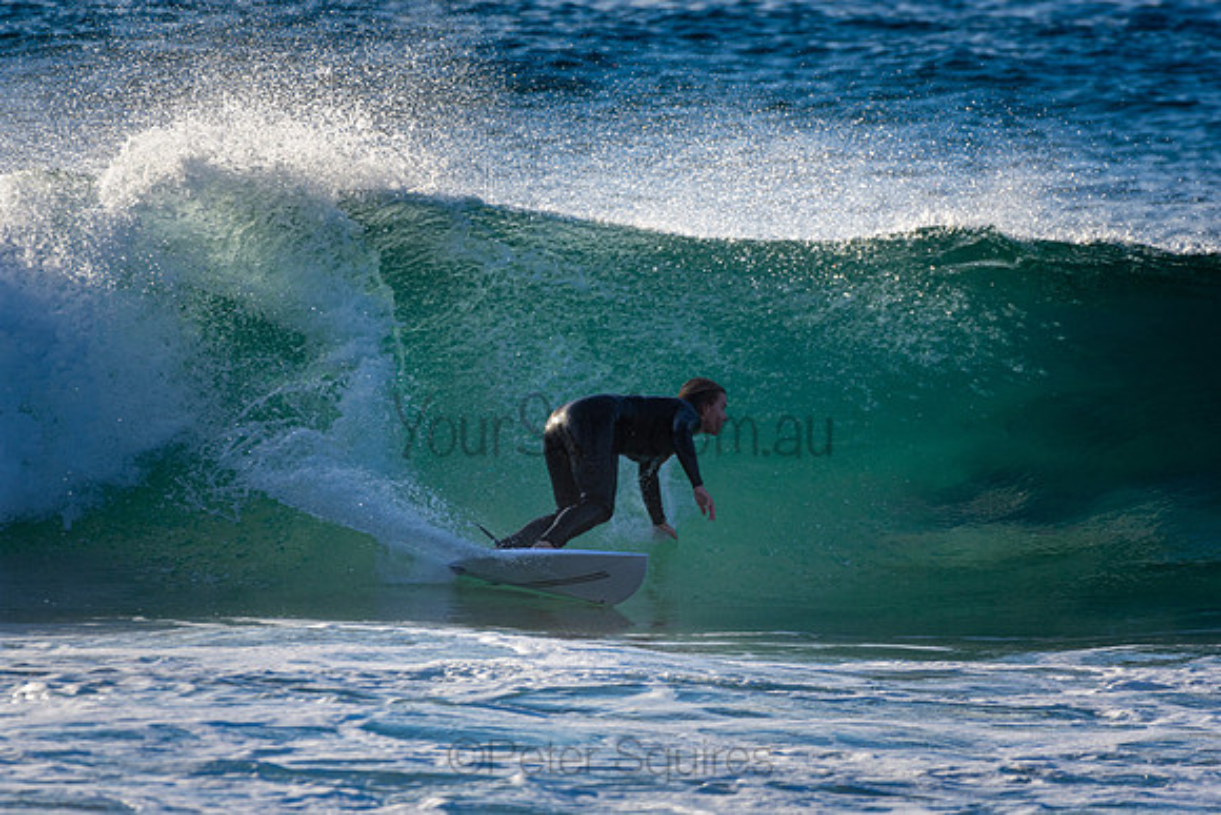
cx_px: 610
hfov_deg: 2.7
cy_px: 408
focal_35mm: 750
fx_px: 25442
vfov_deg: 1.8
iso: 180
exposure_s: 1/640
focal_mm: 500
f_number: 5.6
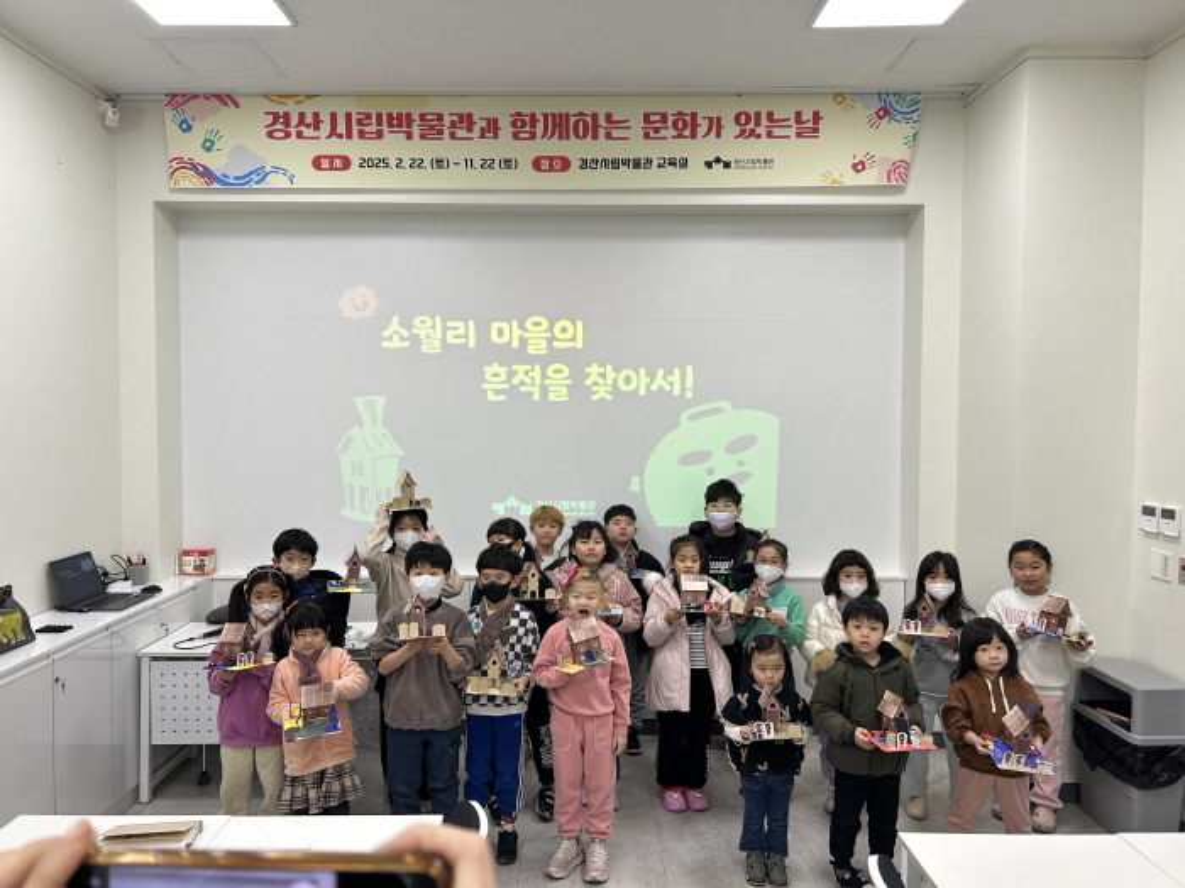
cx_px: 592
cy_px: 444
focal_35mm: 26
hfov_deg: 67.3
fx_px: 890
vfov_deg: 53.1
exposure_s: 1/120
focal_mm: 5.7
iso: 64
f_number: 1.5
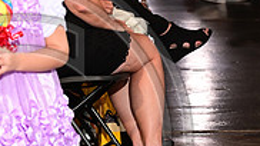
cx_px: 6
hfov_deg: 7.0
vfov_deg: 3.9
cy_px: 143
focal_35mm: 307
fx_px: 2115
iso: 1000
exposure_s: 1/125
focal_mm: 92
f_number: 6.3
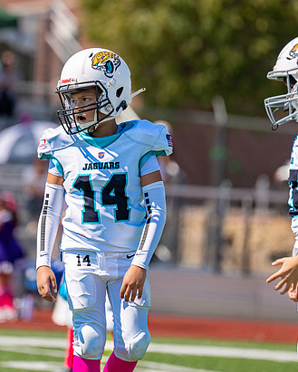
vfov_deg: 5.0
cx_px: 106
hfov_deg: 4.0
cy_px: 131
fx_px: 4221
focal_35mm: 383
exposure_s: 1/2000
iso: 100
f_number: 2.8
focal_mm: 200
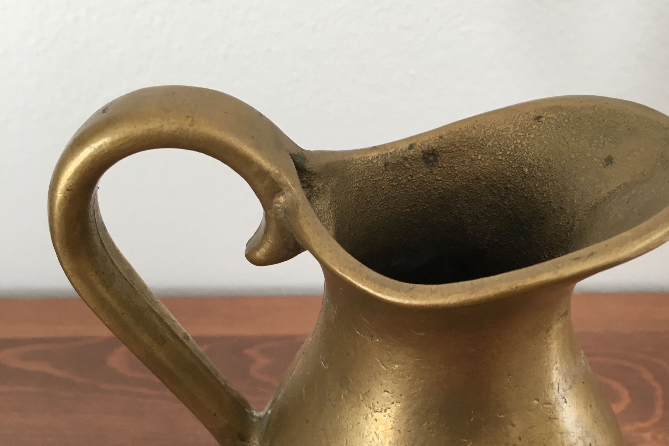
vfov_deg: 30.2
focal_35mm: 44
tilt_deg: -39.8
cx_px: 362
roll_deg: +0.3
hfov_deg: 44.5
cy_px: 308
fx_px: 818
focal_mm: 4.15
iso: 25
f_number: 2.2
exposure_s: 1/33
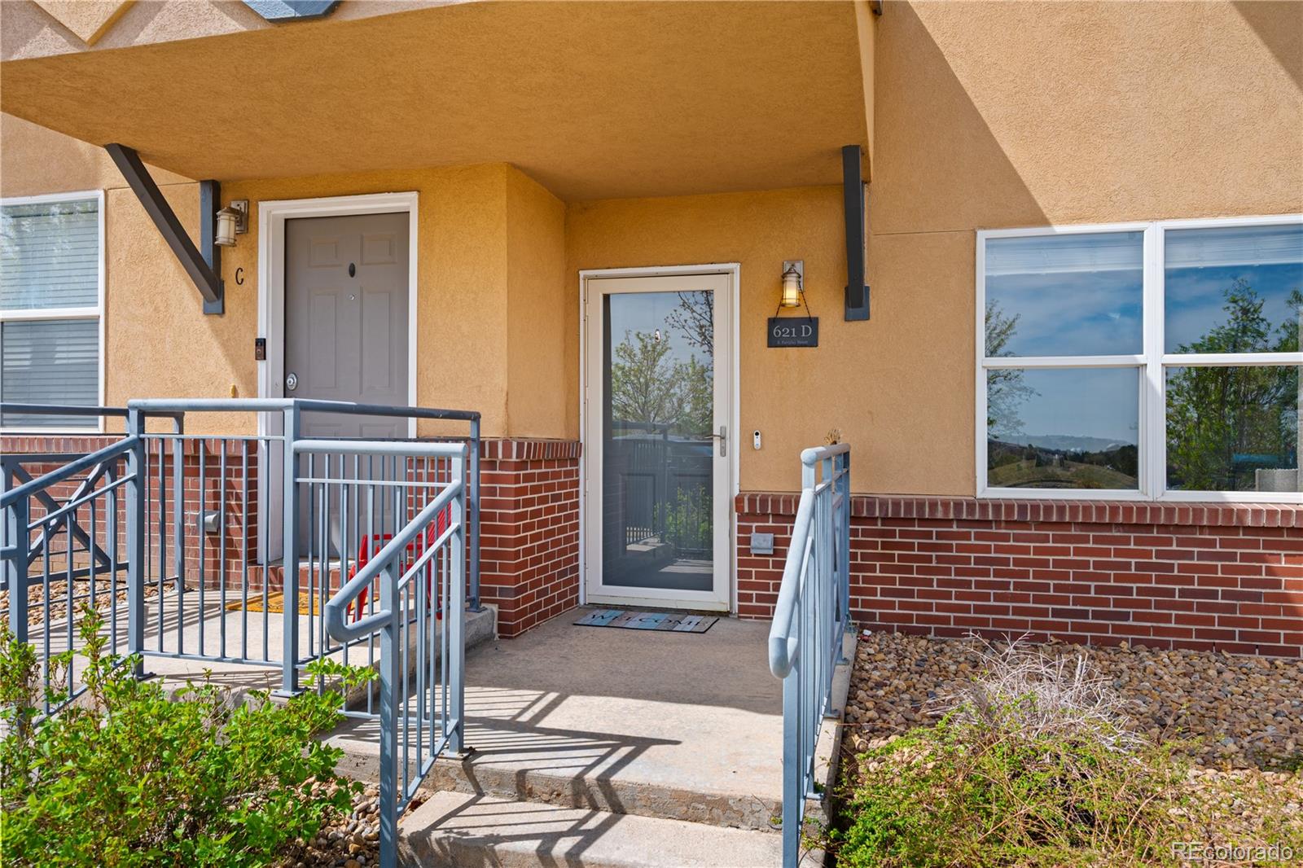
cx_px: 652
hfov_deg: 72.6
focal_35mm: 24
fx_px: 887
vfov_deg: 52.2
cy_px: 434
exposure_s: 1/125
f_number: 8
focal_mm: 24.5
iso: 400
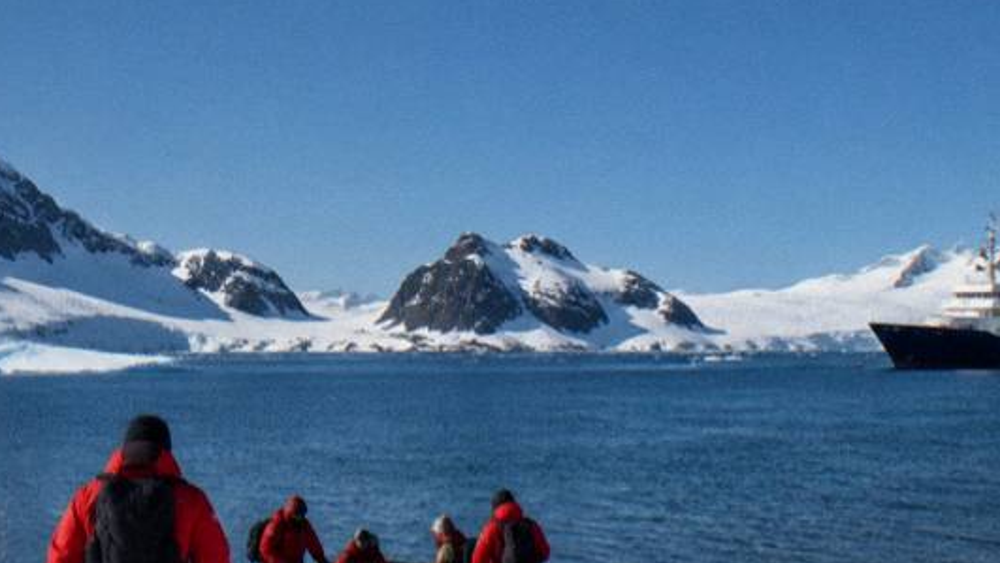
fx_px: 3660
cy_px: 527
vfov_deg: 8.8
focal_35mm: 138
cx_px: 738
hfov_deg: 15.5
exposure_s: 1/1600
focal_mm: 70
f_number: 5
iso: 200
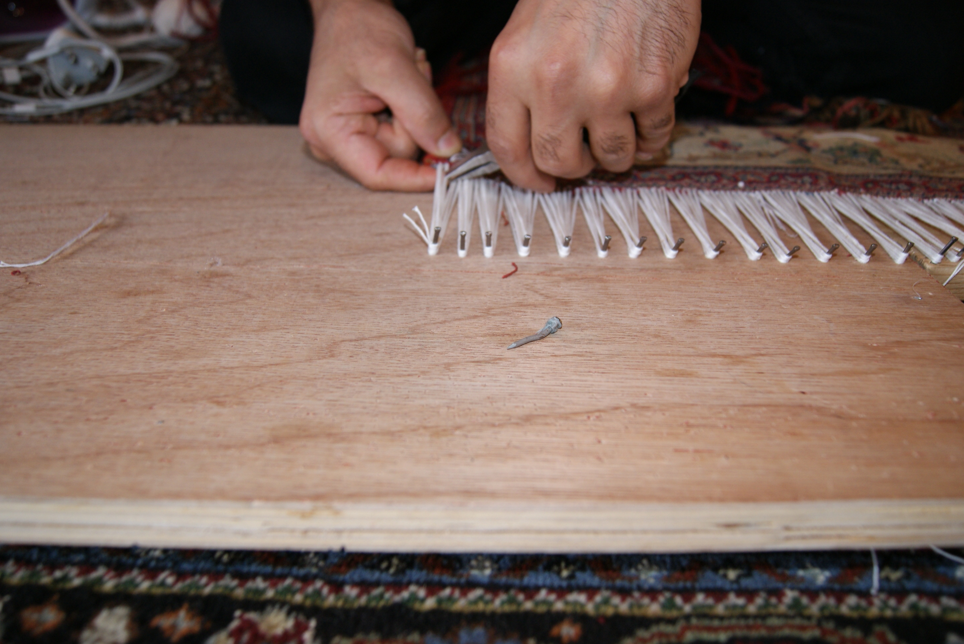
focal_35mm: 82
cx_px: 482
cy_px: 322
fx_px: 2211
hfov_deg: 24.6
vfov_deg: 16.6
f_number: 5.6
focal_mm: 55
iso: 400
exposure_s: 1/100
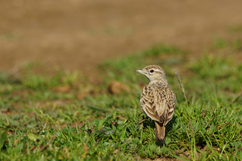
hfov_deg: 3.4
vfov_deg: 2.3
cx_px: 121
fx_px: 4032
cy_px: 80
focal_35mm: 600
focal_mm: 400
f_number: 5.6
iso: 100
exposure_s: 1/500
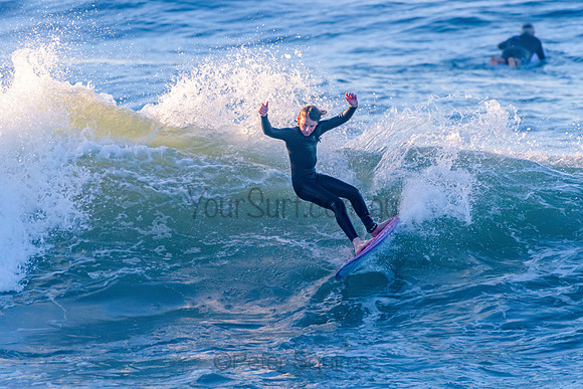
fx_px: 9848
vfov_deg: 2.3
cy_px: 194
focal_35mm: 608
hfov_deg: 3.4
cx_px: 291
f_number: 5.6
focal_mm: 500
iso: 800
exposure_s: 1/2000
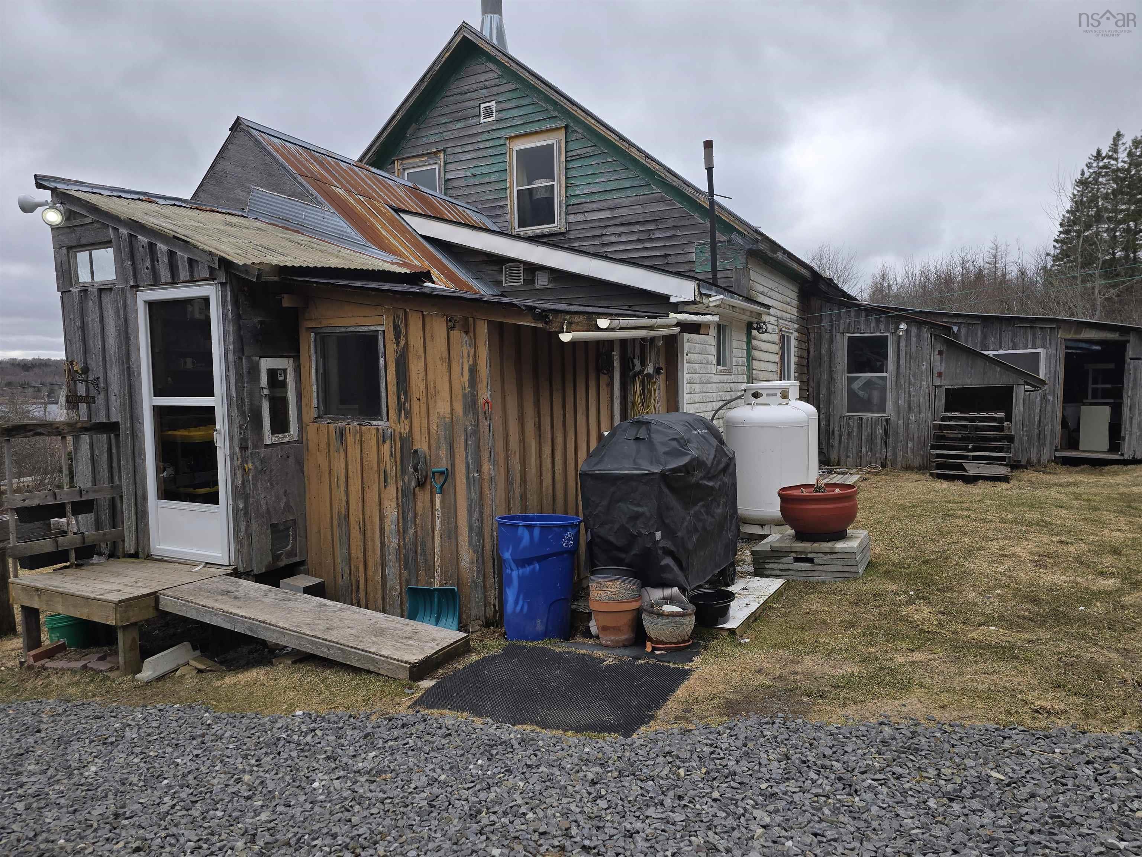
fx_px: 759
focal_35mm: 23
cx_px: 571
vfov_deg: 58.9
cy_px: 428
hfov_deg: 73.9
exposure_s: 1/409
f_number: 1.7
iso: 12
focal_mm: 6.3
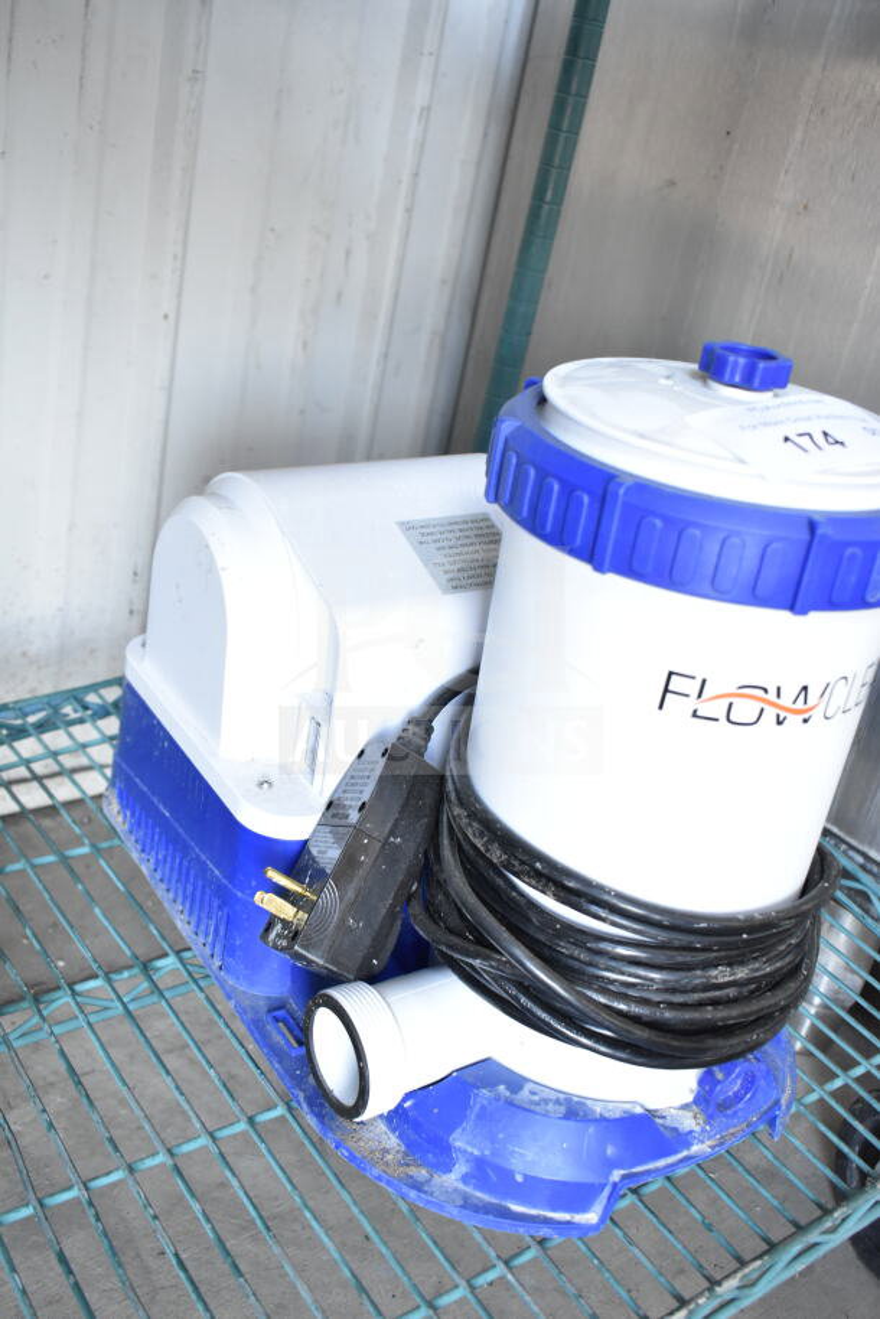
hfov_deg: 38.4
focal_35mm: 34
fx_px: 1264
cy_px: 660
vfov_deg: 55.1
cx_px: 440
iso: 1600
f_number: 4.5
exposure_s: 1/80
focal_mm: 23
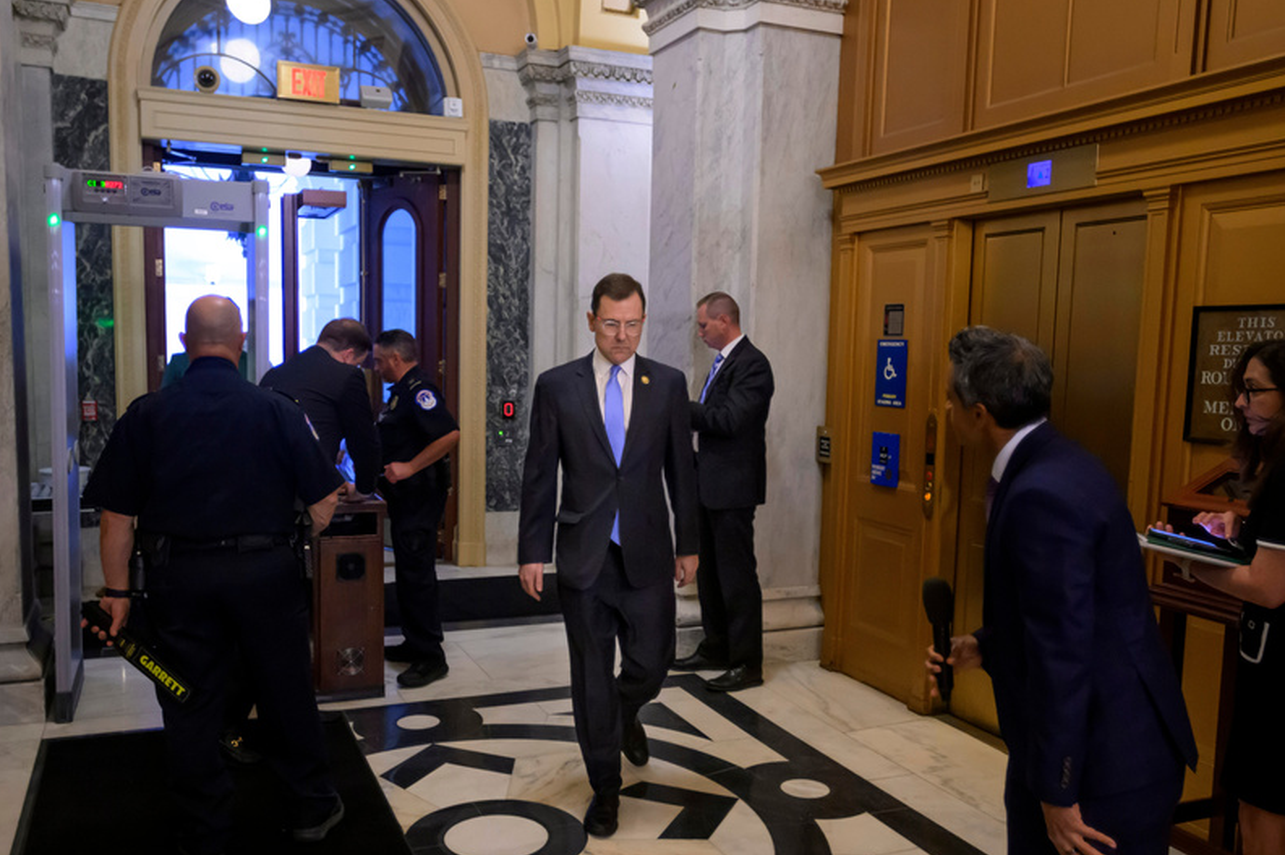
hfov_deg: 60.3
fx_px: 1106
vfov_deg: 42.3
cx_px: 643
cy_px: 465
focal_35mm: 31
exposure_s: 1/200
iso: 5000
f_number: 2.8
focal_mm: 24
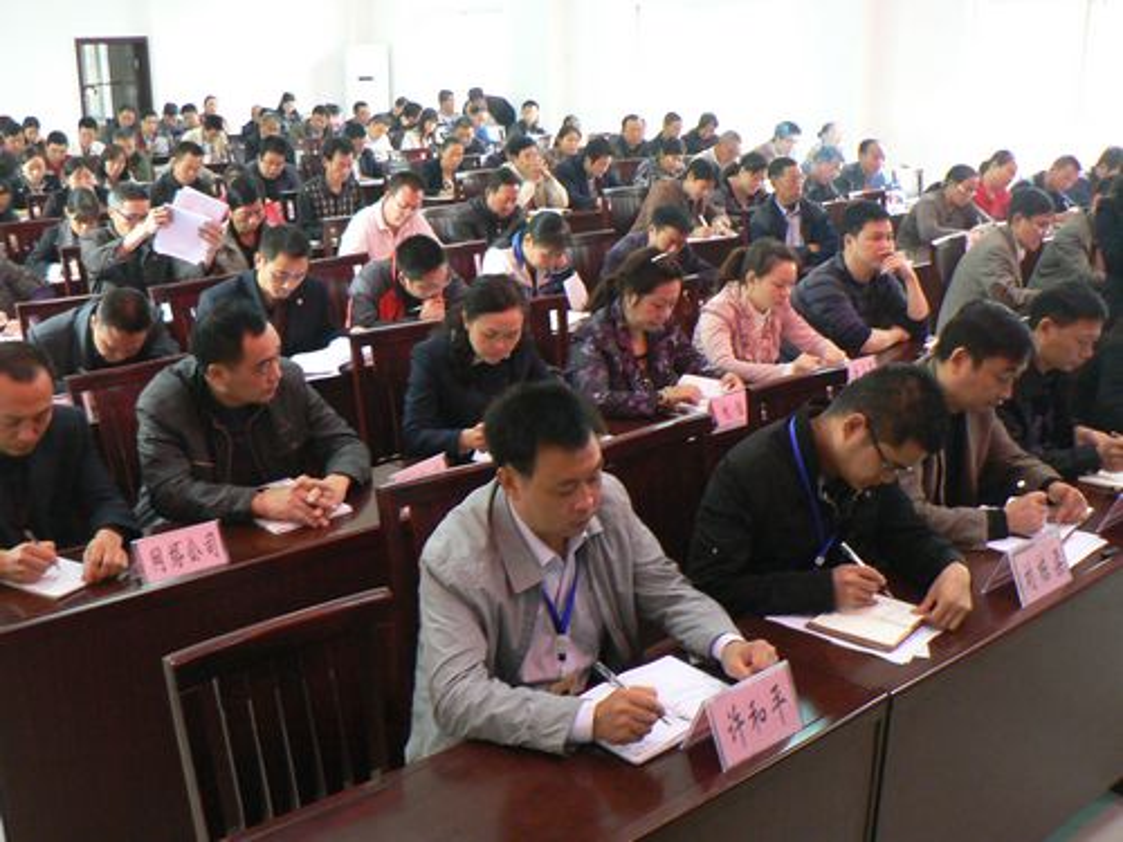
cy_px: 421
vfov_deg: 39.7
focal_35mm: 36
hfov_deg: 51.4
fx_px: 1168
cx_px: 562
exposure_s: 1/8
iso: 200
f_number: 2.8
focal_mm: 6
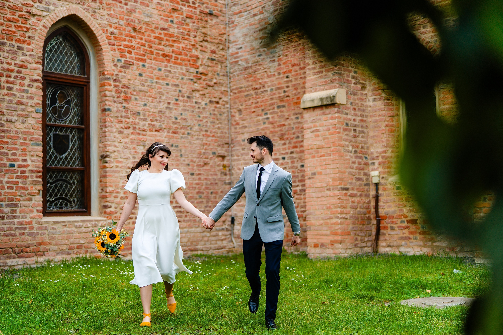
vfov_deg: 27.0
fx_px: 699
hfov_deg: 39.6
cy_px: 168
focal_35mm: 50
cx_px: 252
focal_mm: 50
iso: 100
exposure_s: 1/1000
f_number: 1.4
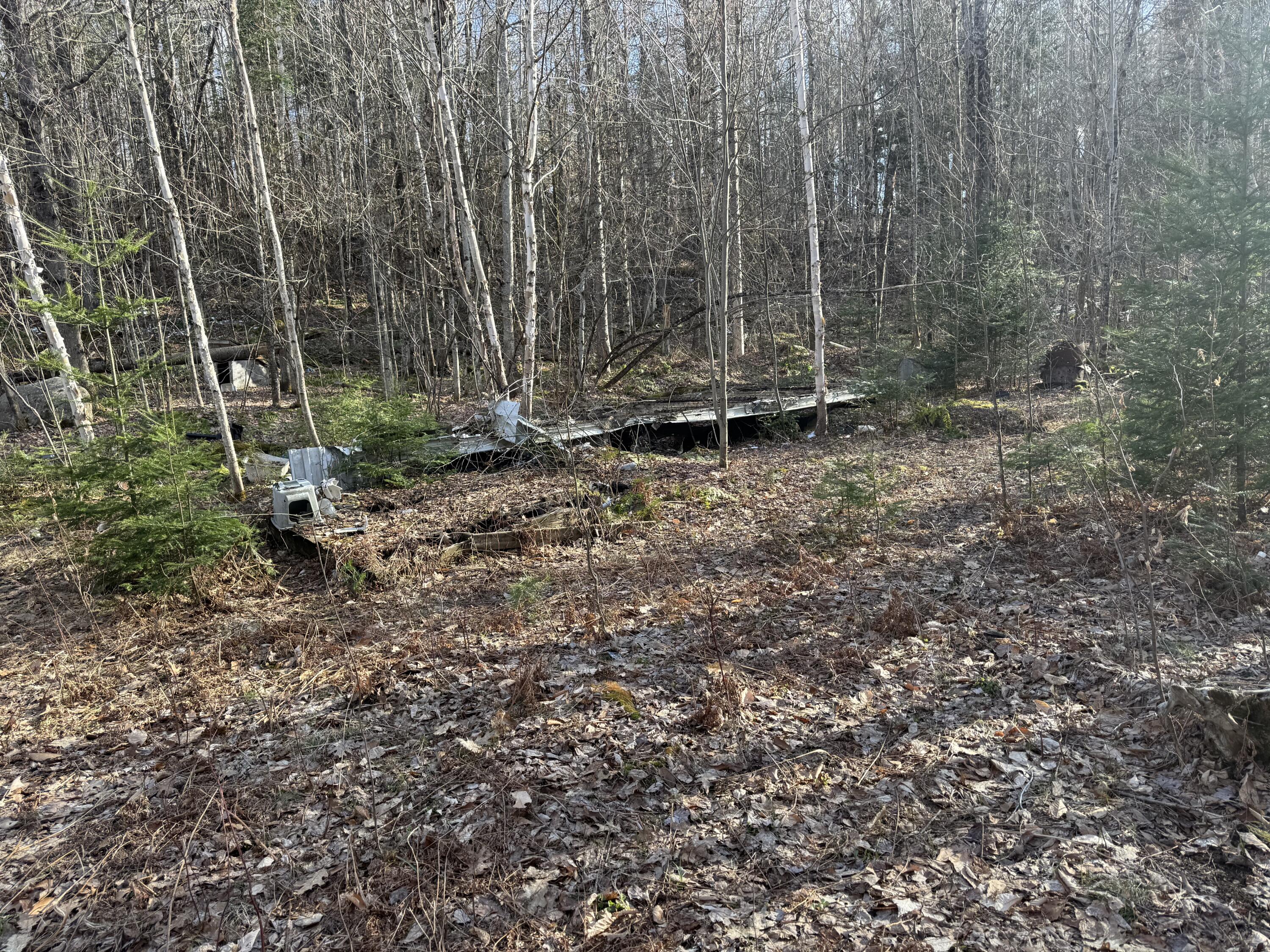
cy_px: 476
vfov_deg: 56.8
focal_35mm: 24
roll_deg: +2.4
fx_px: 881
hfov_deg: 71.6
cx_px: 635
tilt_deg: -8.5
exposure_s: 1/467
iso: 80
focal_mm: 6.76
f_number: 1.78
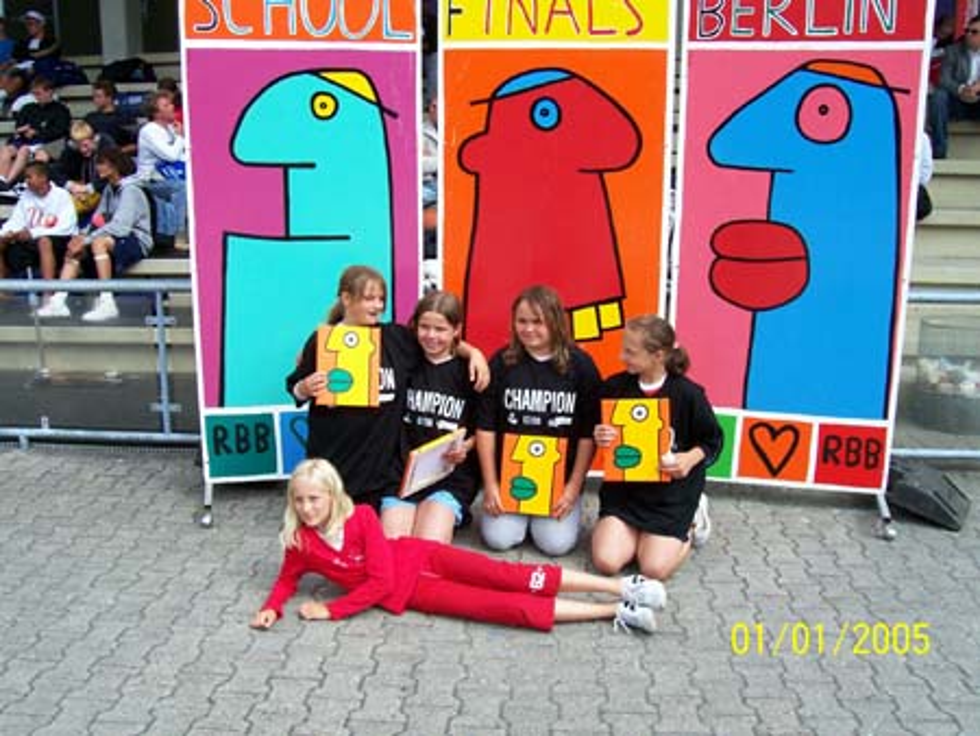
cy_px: 368
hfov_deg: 53.9
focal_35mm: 34
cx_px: 490
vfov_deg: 41.8
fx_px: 963
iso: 80
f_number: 5.1
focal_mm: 5.6
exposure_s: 1/288
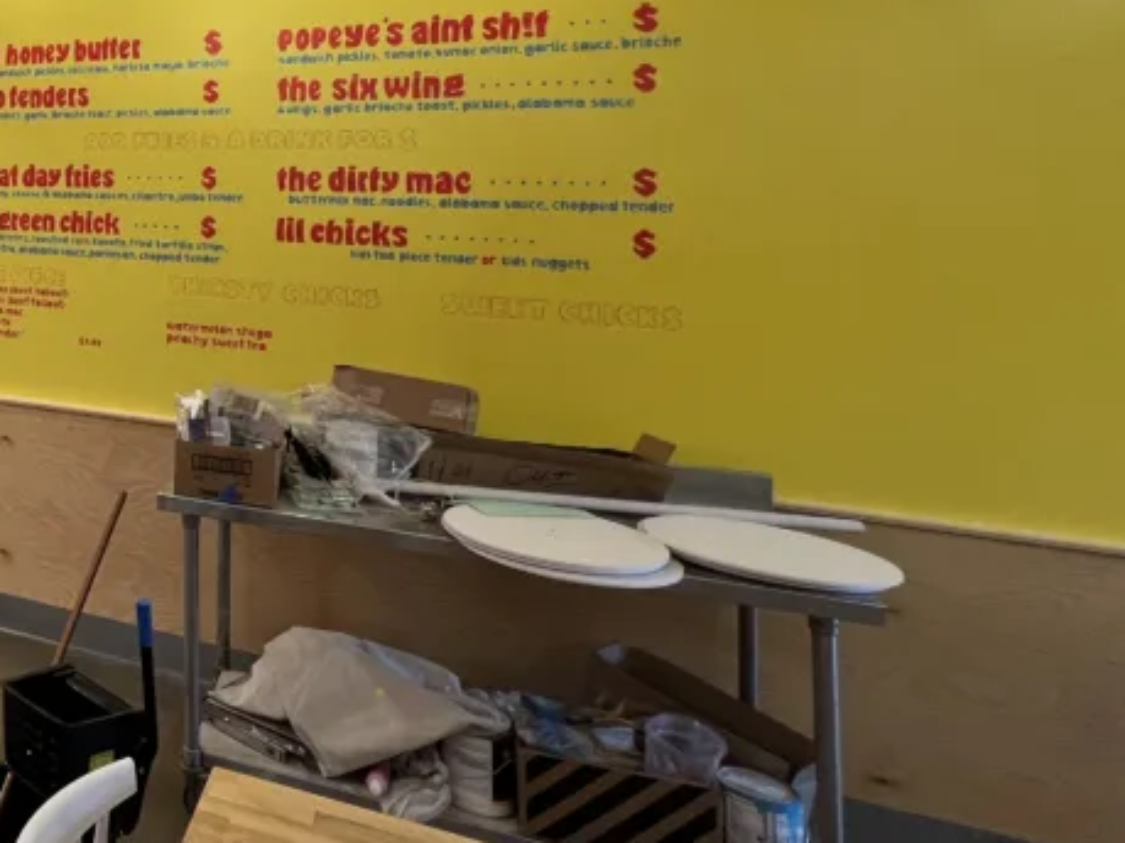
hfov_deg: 46.4
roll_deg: -1.5
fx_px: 942
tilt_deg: +1.9
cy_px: 167
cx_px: -100
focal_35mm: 29
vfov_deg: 45.7
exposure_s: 1/120
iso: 80
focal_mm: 1.57
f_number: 1.8
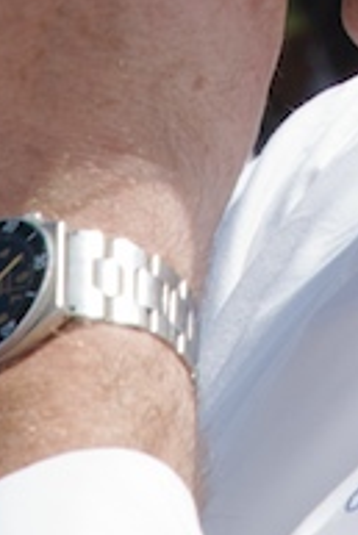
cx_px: 676
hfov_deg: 2.5
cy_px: -787
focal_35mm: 555
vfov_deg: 3.7
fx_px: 8263
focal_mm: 70
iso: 200
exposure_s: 1/320
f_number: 9
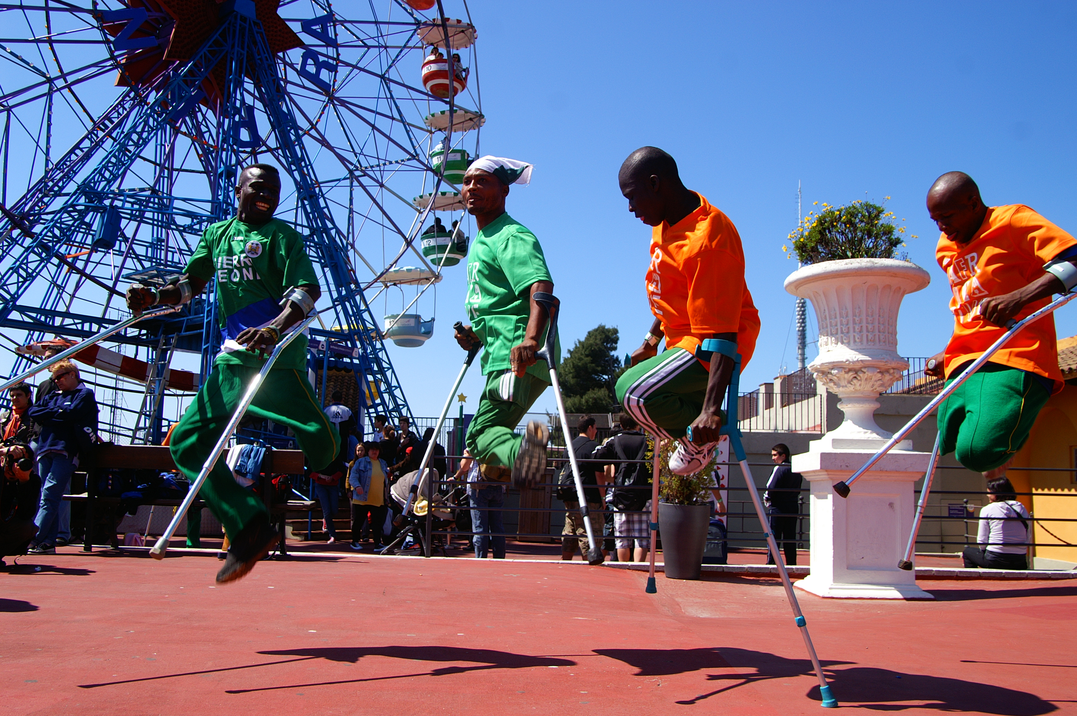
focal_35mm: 30
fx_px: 897
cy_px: 358
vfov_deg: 43.5
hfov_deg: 62.0
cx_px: 538
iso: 100
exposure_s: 1/250
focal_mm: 20
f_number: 9.5
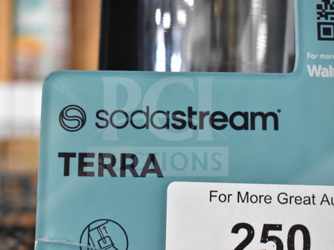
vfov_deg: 27.5
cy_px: 127
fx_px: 511
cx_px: 157
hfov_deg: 36.2
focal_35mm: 53
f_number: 4.5
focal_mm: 32
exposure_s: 1/50
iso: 2500
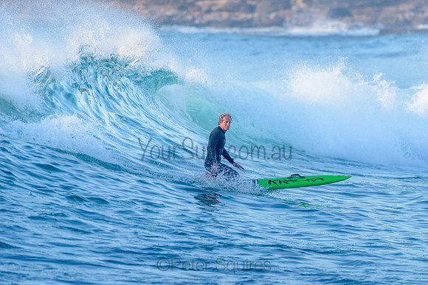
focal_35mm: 612
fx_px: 7281
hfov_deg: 3.4
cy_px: 135
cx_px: 262
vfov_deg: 2.2
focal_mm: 500
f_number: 5.6
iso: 1400
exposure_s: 1/2000
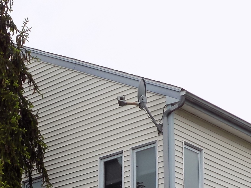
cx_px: 109
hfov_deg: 18.4
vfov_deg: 13.1
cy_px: 279
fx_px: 776
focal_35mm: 107
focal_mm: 6.1
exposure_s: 1/160
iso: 80
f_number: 3.4
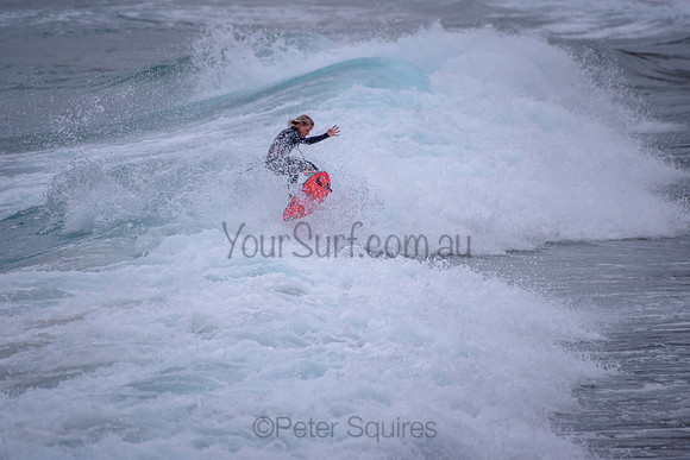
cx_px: 298
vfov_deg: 2.2
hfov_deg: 3.4
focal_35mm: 613
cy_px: 178
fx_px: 11752
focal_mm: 500
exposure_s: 1/2000
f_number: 5.6
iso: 160
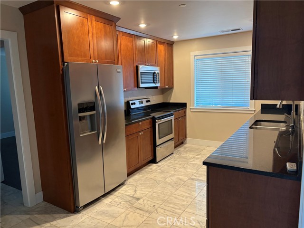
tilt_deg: -8.1
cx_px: 152
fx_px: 228
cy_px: 114
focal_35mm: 26
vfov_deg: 53.1
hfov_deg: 67.3
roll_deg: +2.9
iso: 200
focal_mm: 5.96
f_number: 1.6
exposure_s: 1/60
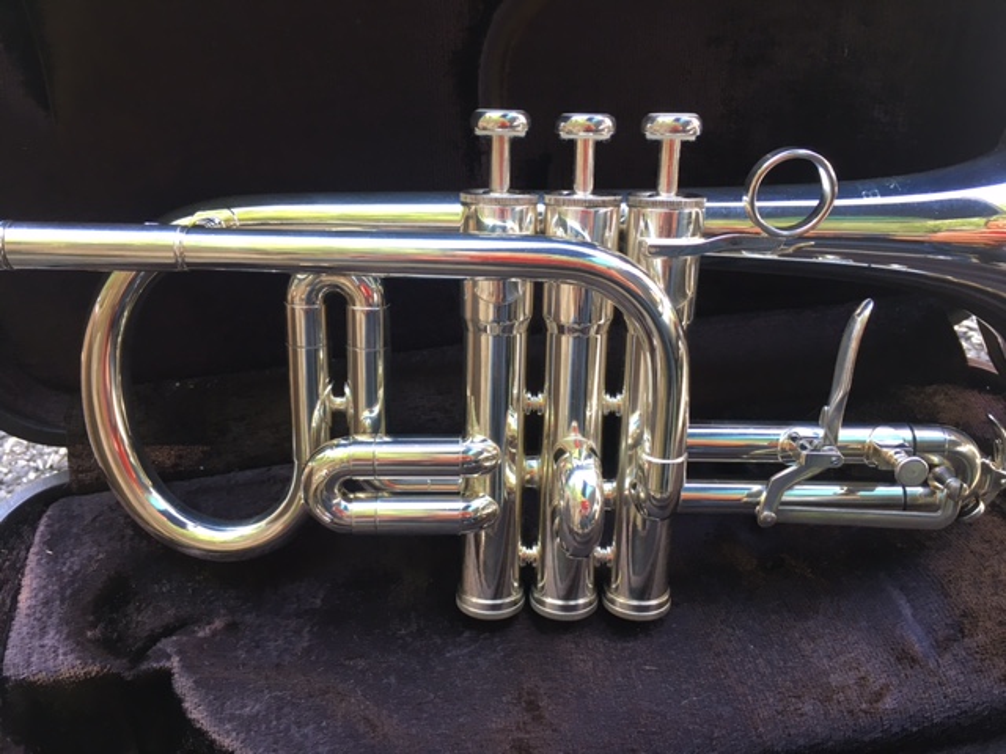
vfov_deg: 48.2
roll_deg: +1.3
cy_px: 377
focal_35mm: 29
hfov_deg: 61.7
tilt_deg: -43.6
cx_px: 503
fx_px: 843
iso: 32
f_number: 2.2
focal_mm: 4.15
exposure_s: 1/33
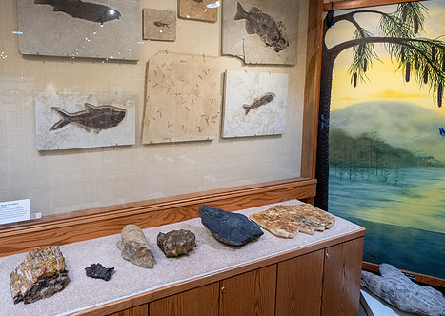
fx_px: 252
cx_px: 132
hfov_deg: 78.7
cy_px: 113
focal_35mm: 20
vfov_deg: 63.0
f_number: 6.3
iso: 3200
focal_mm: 14
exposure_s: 1/125
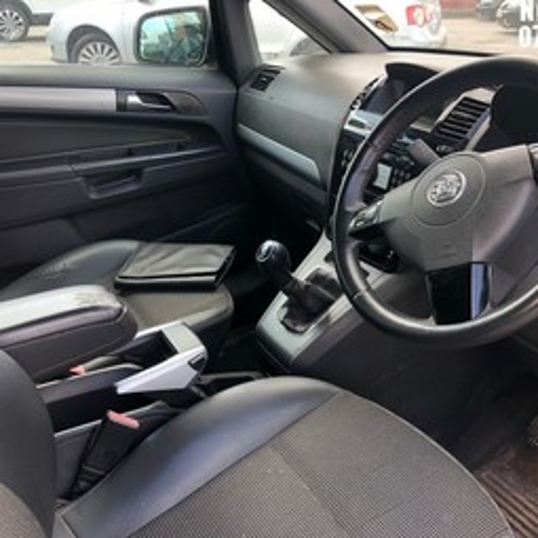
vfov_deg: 48.4
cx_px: 302
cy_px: 272
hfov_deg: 48.3
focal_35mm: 34
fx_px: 598
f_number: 1.8
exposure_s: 1/120
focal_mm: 4
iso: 50
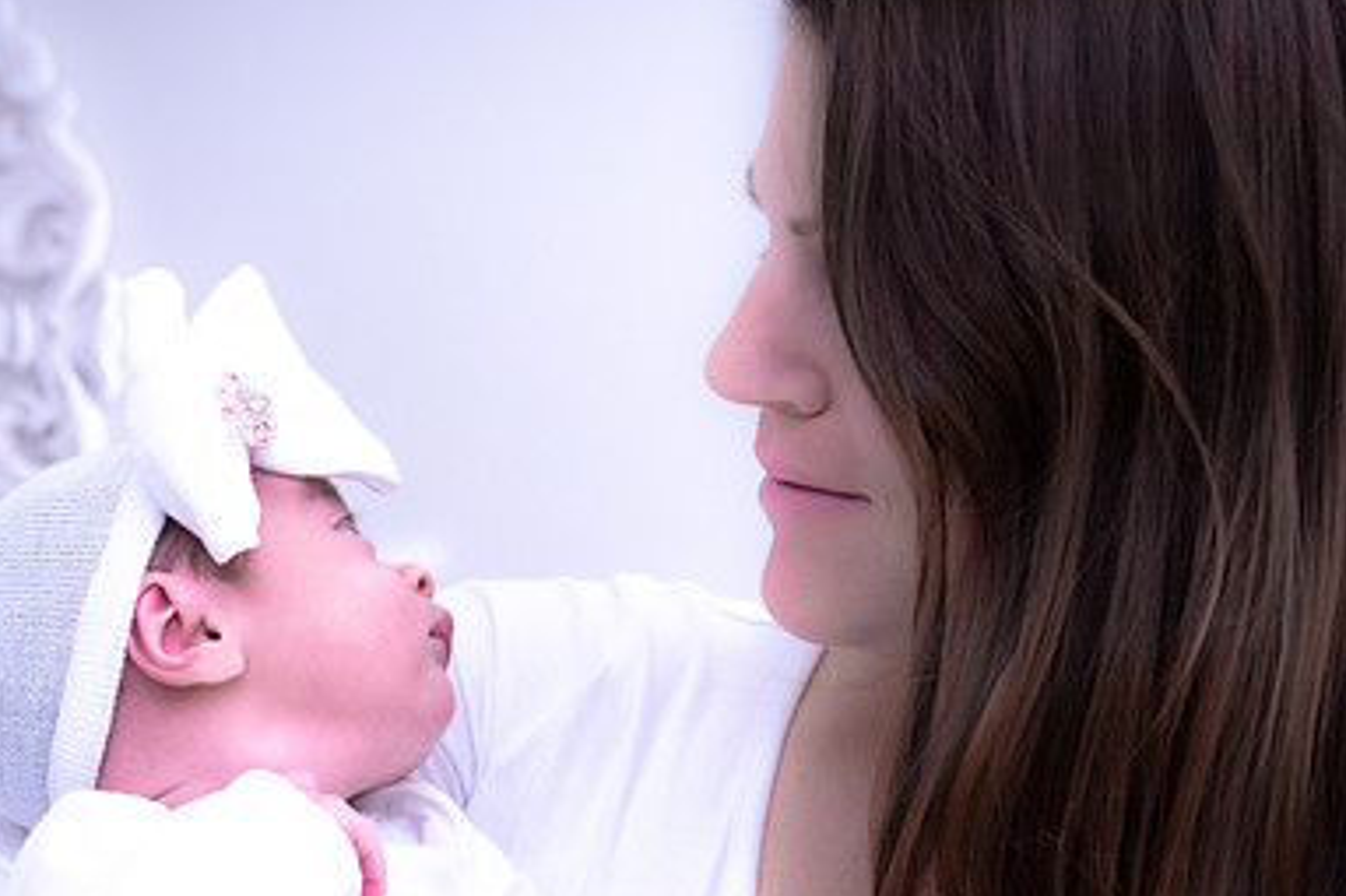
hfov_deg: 25.2
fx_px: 2990
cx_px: 396
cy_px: 604
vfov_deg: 17.0
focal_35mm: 80
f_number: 5.6
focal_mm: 50
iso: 1600
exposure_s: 1/125
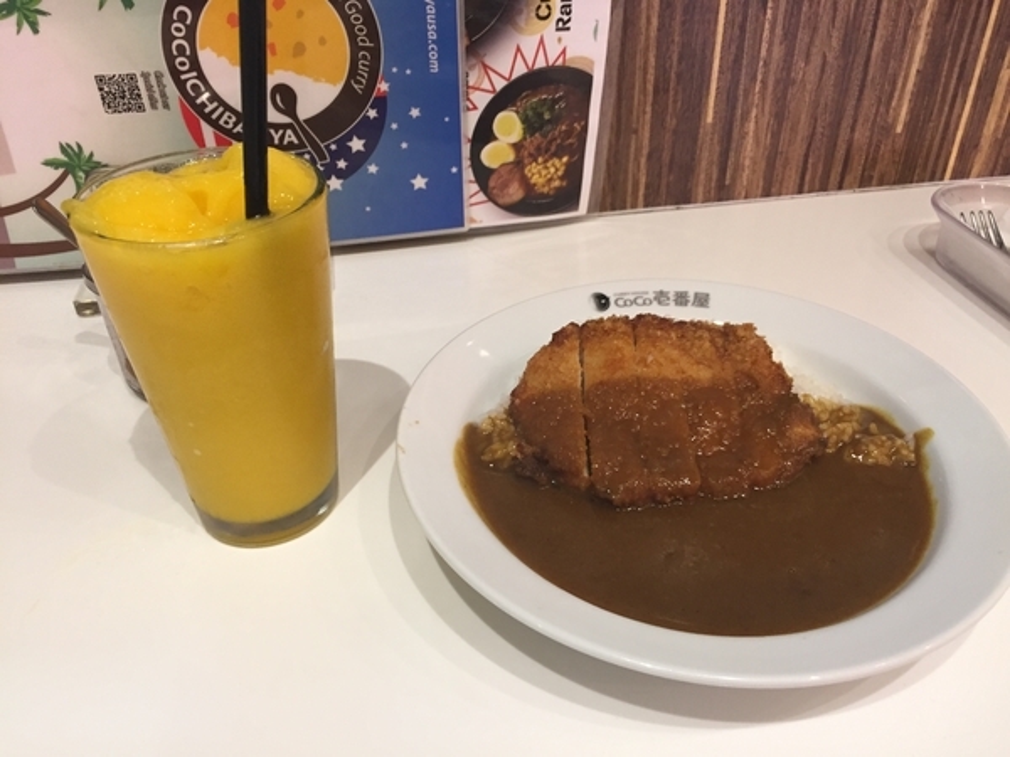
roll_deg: +1.0
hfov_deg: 61.7
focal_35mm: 29
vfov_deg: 48.2
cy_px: 378
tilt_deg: -34.4
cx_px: 505
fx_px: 846
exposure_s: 1/30
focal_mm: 4.15
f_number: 2.2
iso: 160
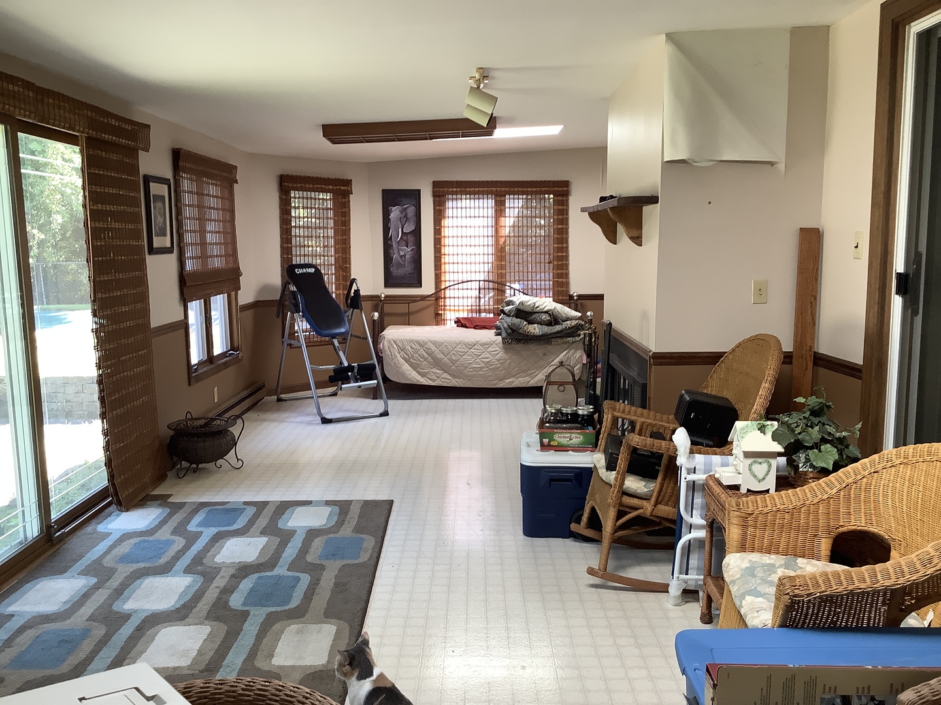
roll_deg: -0.3
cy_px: 352
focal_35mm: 31
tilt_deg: -9.4
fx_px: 843
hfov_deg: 58.4
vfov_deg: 45.4
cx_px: 470
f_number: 2.4
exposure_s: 1/60
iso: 100
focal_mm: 3.3
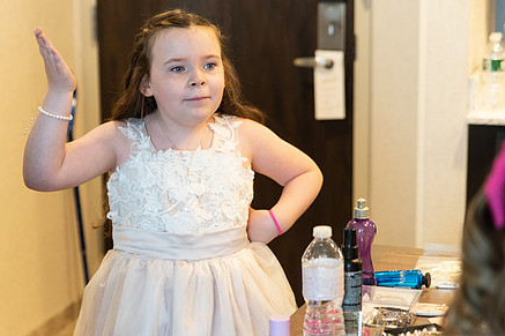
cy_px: 186
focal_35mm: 93
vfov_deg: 14.7
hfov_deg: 21.9
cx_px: 217
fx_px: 1304
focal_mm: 70
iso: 2000
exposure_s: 1/320
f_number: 2.8
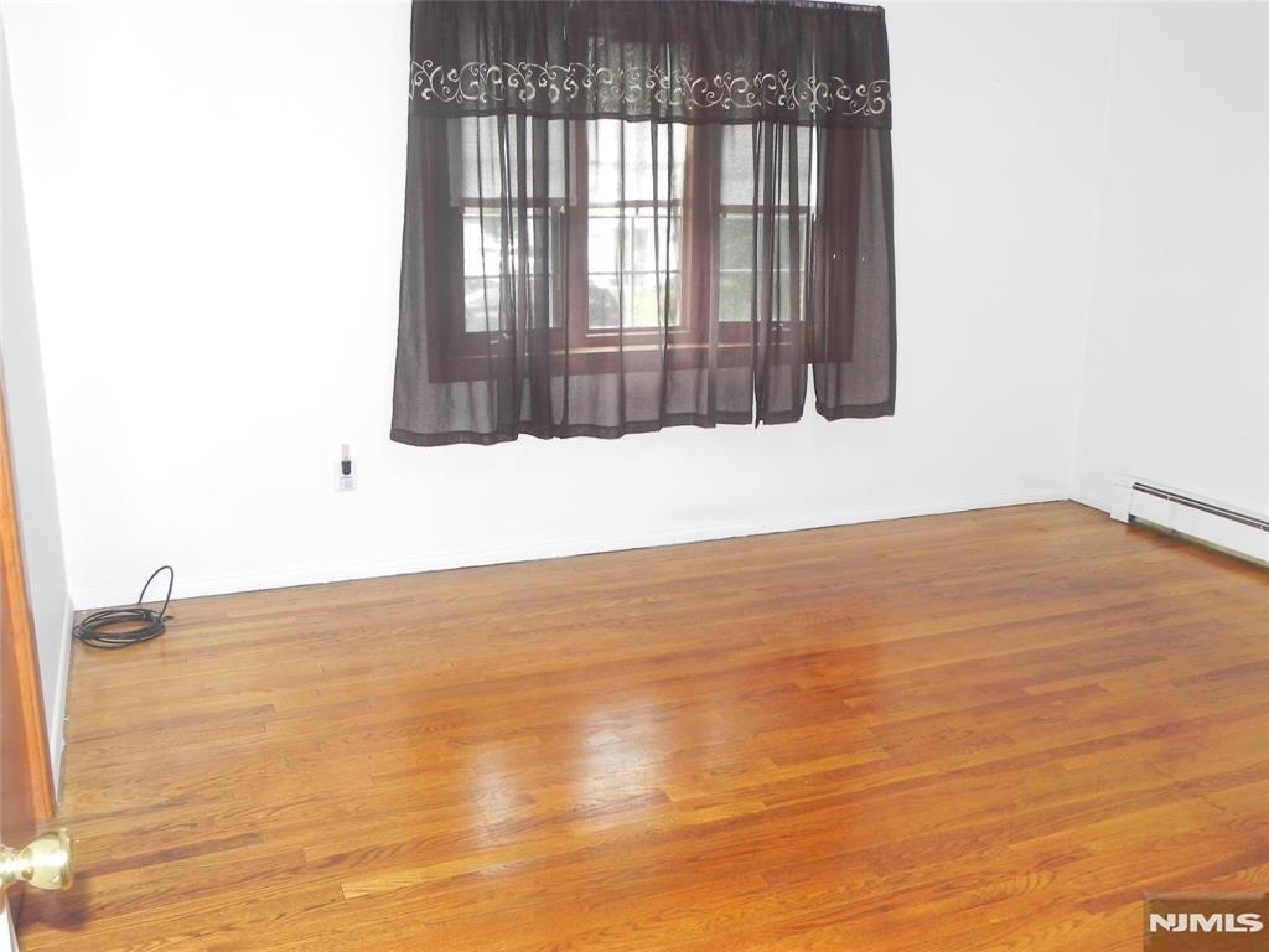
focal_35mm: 33
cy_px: 476
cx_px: 634
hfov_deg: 55.4
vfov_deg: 42.9
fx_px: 1210
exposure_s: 1/30
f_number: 2.8
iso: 210
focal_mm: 5.9
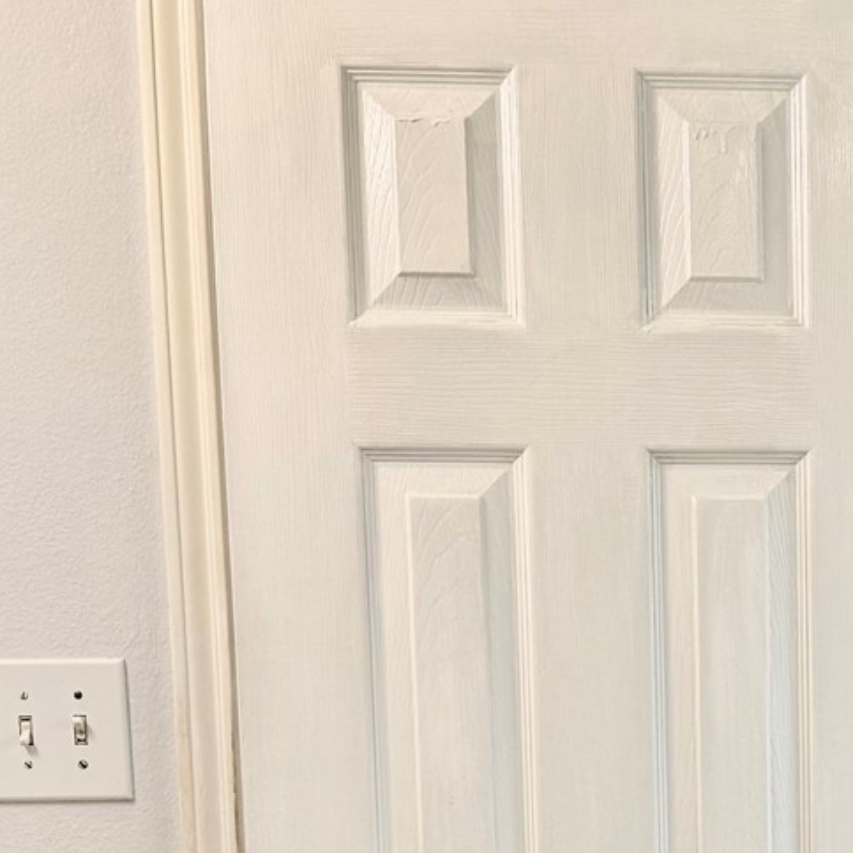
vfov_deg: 18.4
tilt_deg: -7.1
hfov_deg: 18.7
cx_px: 883
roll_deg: +0.6
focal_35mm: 90
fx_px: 2509
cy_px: 1001
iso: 80
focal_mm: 6.76
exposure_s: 1/120
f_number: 1.78
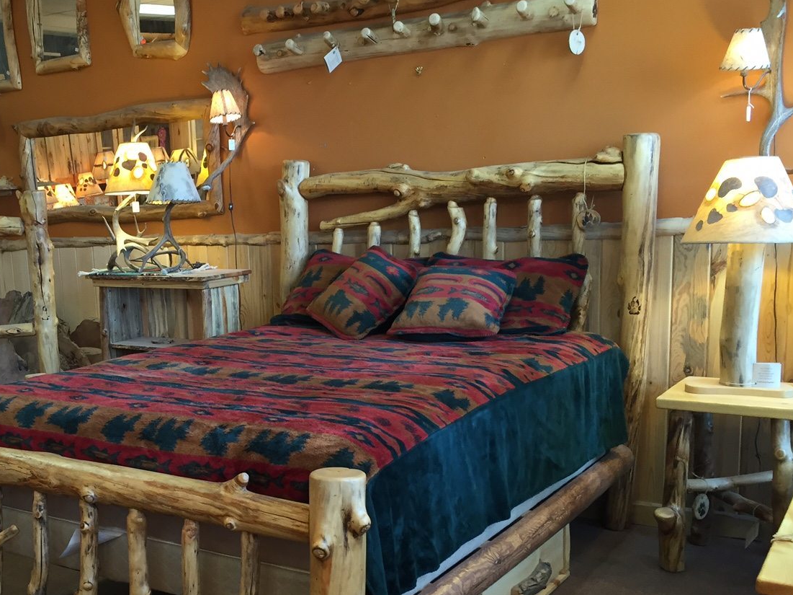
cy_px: 382
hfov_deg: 42.8
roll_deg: +3.4
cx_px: 220
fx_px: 985
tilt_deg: -10.2
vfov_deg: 33.4
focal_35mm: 43
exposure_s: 1/30
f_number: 2.2
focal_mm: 4.15
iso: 80
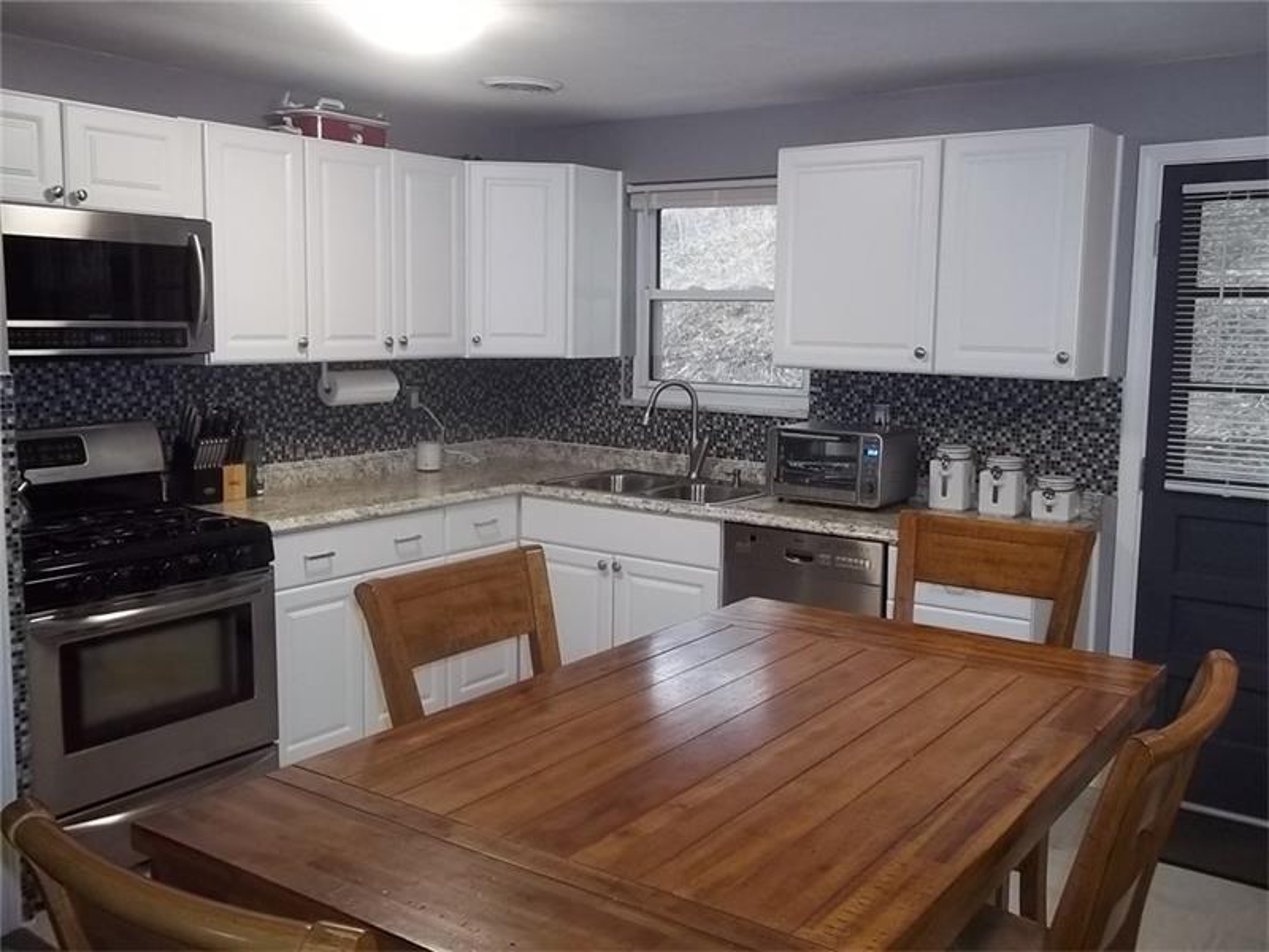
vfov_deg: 44.2
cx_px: 634
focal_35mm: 32
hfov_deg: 56.8
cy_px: 476
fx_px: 1173
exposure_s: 1/30
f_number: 2.9
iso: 160
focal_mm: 5.7
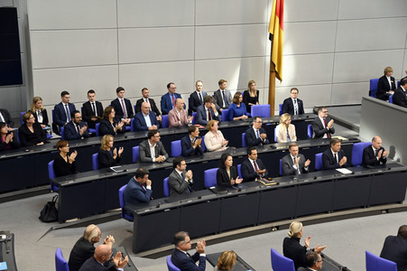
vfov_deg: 21.9
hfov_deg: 32.4
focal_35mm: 62
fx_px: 700
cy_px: 136
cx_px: 204
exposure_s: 1/320
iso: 5000
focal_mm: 62
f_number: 4.8
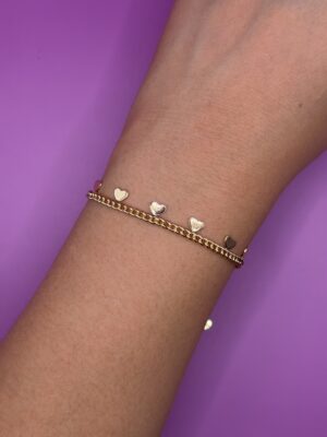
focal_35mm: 48
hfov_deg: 30.3
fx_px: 605
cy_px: 218
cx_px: 164
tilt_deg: -87.5
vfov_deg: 39.7
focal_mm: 6.76
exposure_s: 1/496
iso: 100
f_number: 1.78
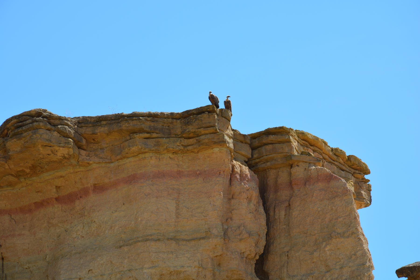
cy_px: 140
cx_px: 210
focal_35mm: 158
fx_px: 1837
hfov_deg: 13.0
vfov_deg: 8.7
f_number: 11
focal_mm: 105
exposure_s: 1/125
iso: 110
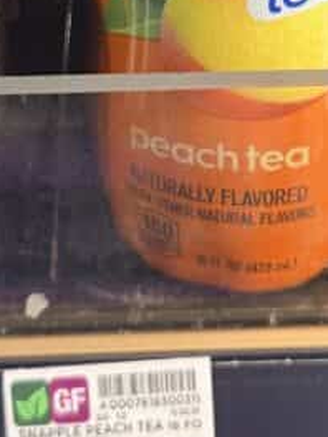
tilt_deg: -25.3
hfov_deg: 15.8
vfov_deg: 20.4
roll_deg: +0.0
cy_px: 3
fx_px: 1175
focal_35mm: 93
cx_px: 230
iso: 200
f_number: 1.78
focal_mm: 6.76
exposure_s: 1/114
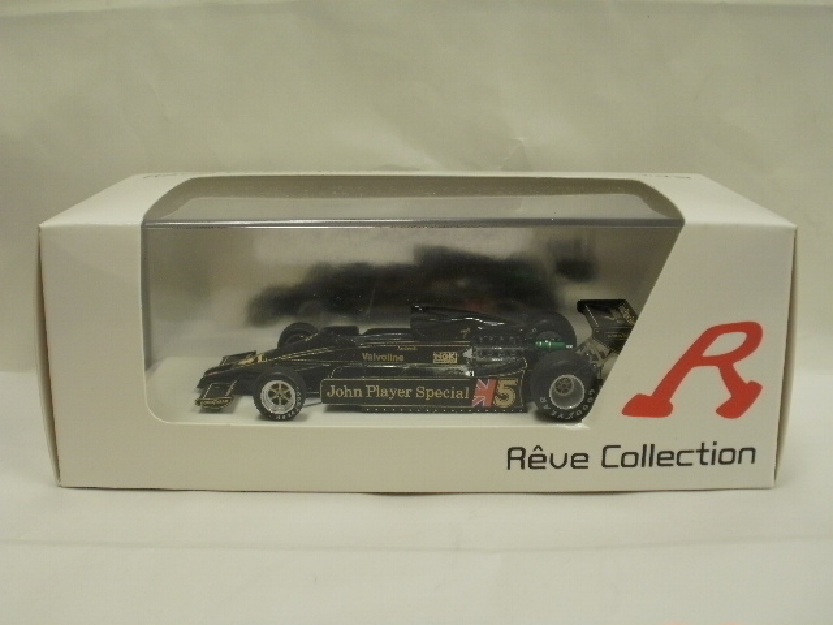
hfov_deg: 42.9
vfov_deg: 32.9
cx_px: 416
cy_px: 312
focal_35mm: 44
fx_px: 1059
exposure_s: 1/30
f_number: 4
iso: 125
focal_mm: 7.7
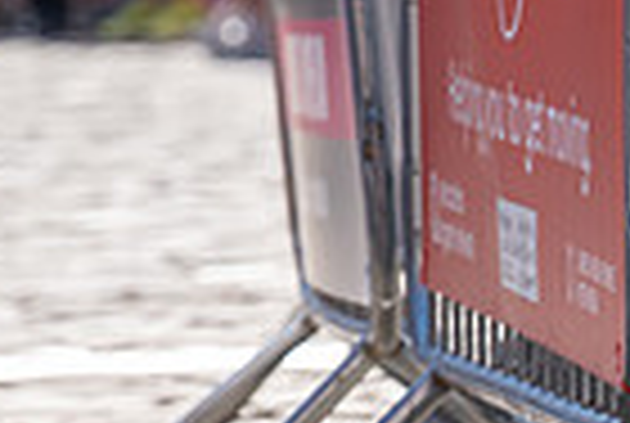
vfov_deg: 2.1
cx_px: -418
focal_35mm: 645
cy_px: -250
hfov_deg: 3.2
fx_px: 11311
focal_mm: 156
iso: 200
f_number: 3.5
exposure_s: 1/1000
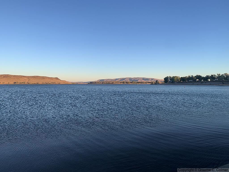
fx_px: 172
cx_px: 114
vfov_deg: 53.1
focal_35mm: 26
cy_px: 86
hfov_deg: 67.3
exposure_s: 1/520
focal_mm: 4.25
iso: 25
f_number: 1.8
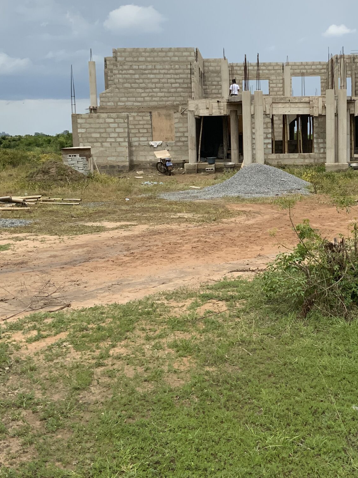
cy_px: 205
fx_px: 676
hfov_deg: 29.2
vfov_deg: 38.8
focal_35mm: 49
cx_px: 265
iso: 20
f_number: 1.8
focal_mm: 3
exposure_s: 1/2667
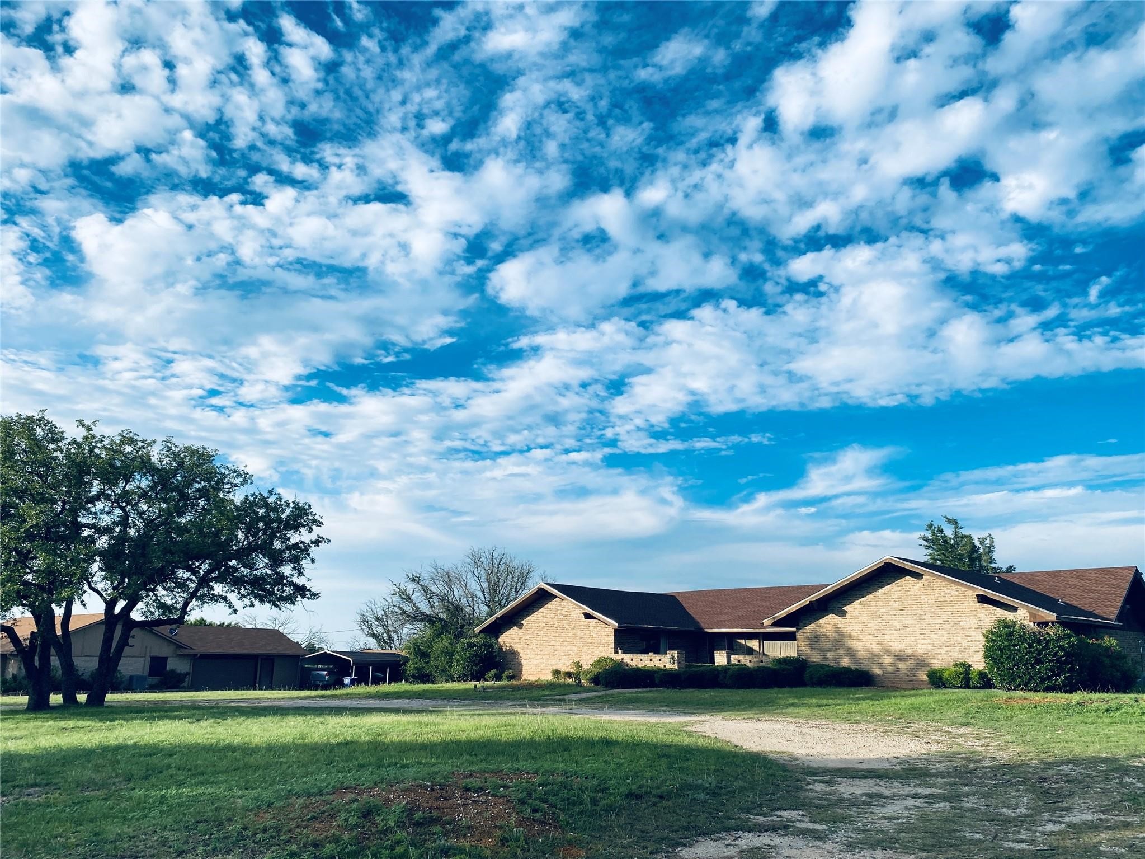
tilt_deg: +15.2
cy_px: 430
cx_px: 572
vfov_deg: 53.1
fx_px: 860
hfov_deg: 67.3
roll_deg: -0.9
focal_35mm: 26
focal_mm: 4.25
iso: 32
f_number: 1.8
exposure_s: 1/1754
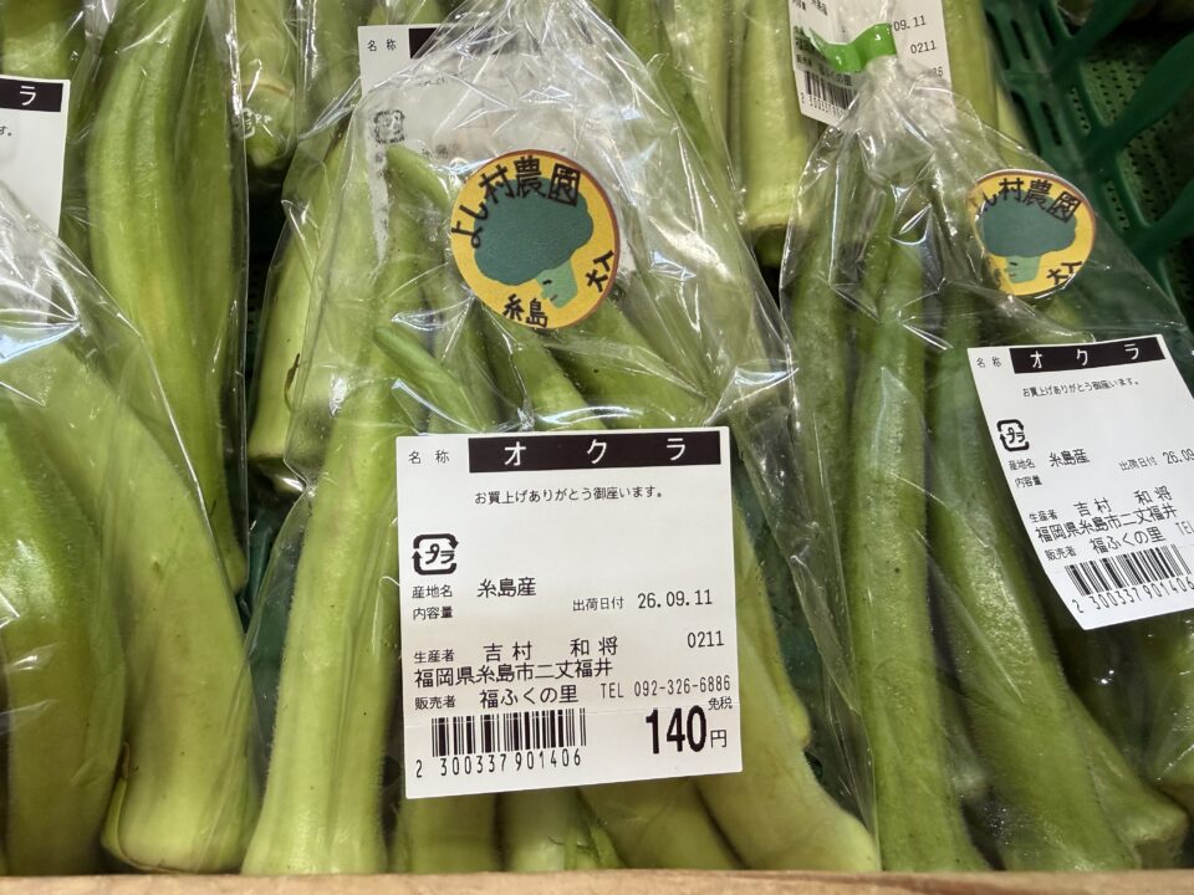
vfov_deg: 56.8
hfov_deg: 71.6
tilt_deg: -52.1
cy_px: 448
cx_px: 597
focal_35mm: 24
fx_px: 828
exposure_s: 1/120
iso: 160
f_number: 2.2
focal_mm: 2.22
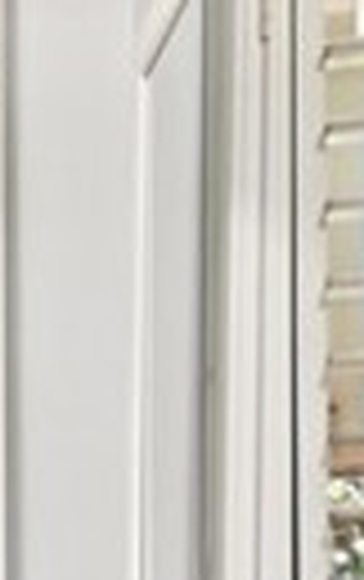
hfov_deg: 8.6
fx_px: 1788
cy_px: 814
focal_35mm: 113
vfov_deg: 17.0
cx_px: -890
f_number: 8
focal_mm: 14
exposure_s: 1/4
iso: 250
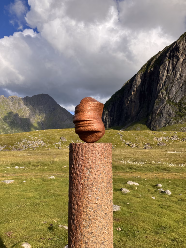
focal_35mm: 28
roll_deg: +0.3
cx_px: 93
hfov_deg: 49.7
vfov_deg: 63.4
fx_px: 201
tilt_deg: +6.8
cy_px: 124
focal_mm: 3.99
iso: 32
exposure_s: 1/2208
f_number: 1.8
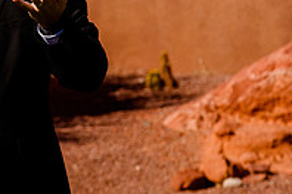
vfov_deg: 2.2
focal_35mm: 620
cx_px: 17
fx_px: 5028
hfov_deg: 3.3
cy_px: -43
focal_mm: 200
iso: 200
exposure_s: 1/800
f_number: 6.3
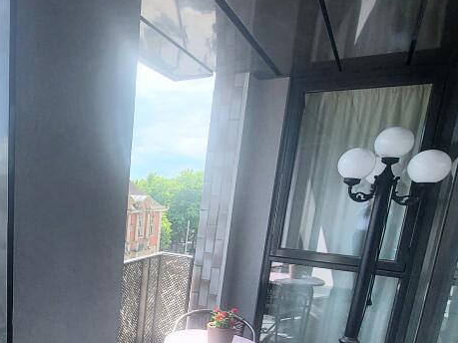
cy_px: 280
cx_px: 51
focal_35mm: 29
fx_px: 384
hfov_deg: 54.3
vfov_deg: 45.5
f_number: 2.2
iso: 50
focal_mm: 1.74
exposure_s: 1/476
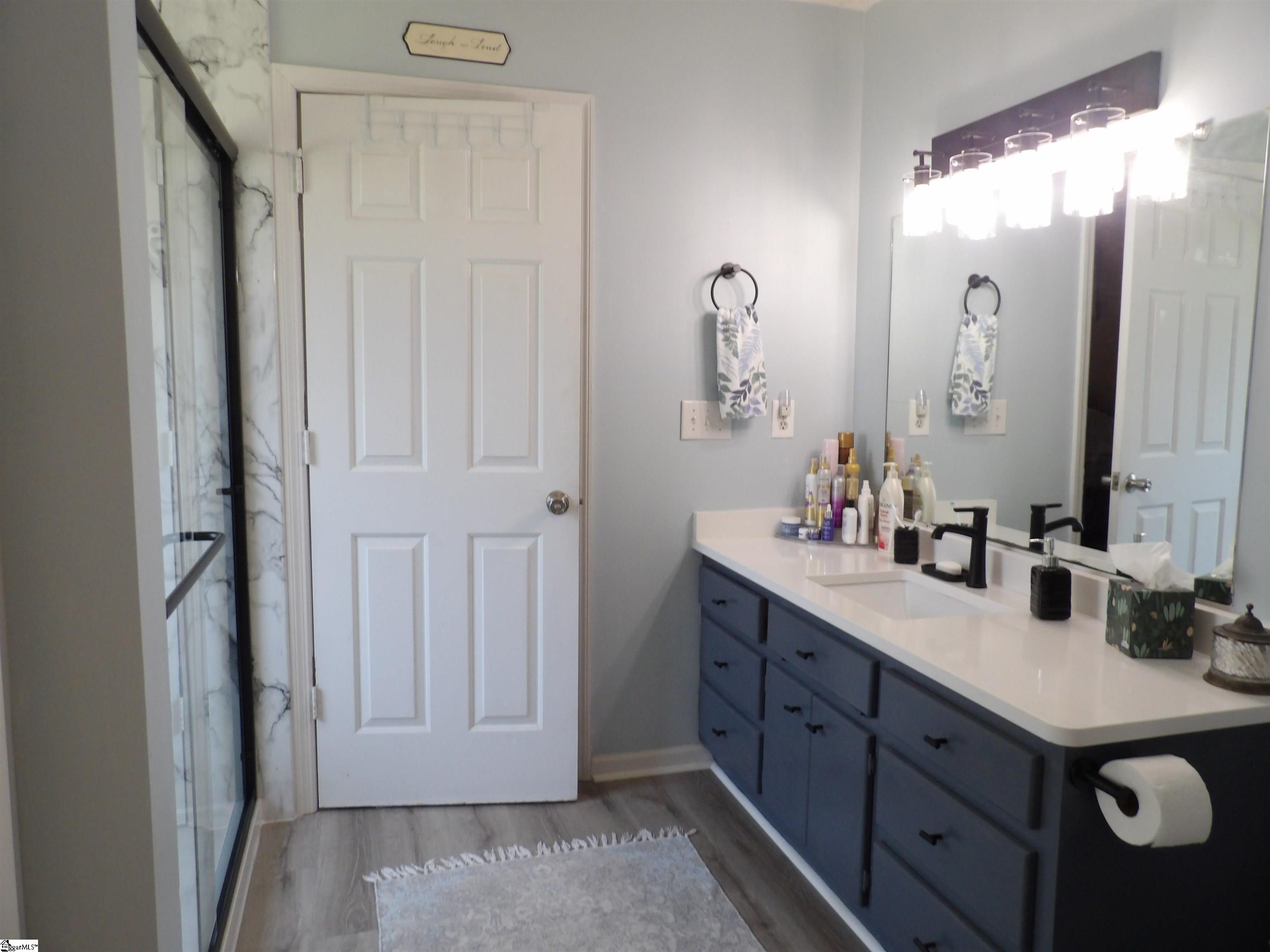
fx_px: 881
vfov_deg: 56.8
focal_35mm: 24
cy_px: 476
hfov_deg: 71.6
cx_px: 635
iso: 195
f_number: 3.2
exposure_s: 1/33
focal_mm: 4.3
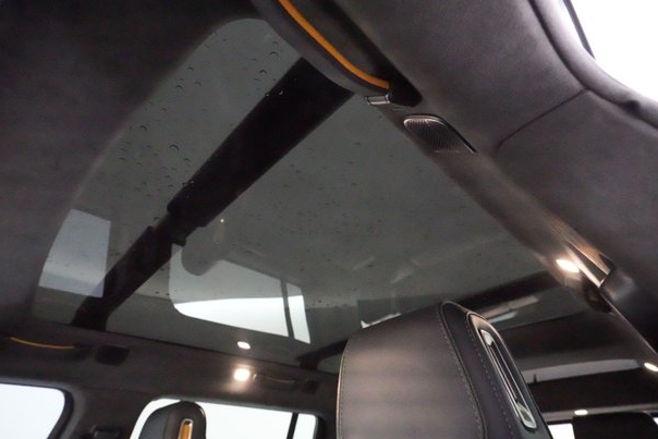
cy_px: 215
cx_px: 316
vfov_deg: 67.4
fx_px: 329
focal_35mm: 18
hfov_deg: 89.9
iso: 64000
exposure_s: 1/100
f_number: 5.6
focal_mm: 17
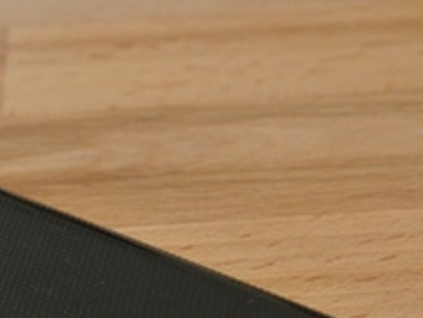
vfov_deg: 13.7
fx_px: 1259
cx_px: 144
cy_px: 444
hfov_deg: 19.0
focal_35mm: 103
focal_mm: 11.8
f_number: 3.8
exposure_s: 1/80
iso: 800
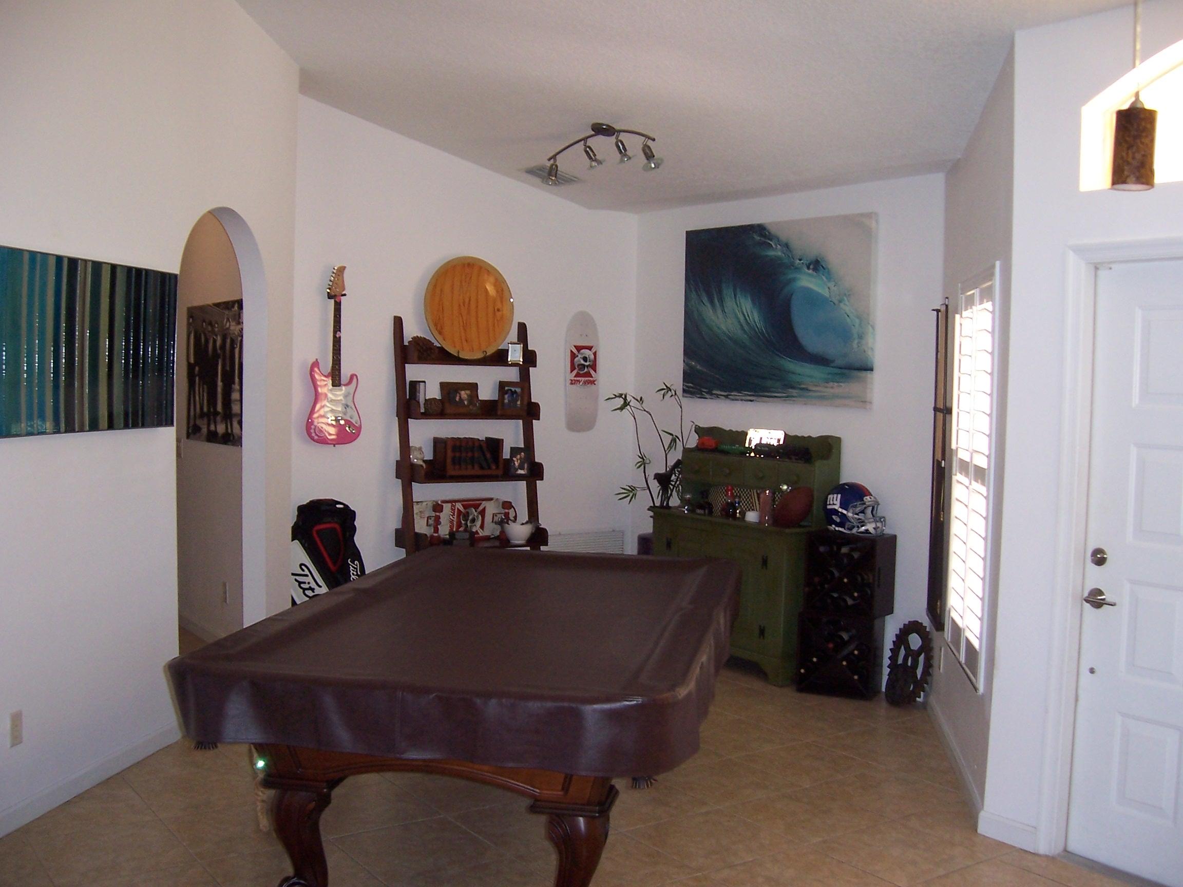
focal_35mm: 36
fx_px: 1230
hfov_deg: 51.4
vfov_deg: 39.7
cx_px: 592
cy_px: 444
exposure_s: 1/60
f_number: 3
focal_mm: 6
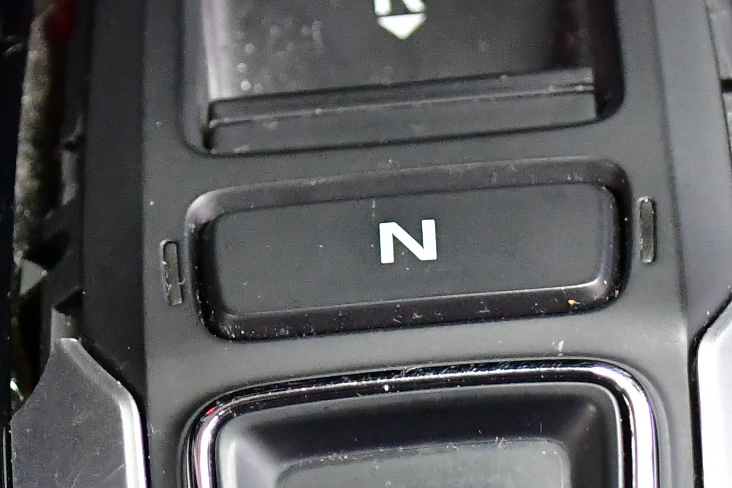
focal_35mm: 191
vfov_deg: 7.1
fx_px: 3884
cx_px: 566
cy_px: 546
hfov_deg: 10.7
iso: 5000
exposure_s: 1/40
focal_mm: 32
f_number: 4.8
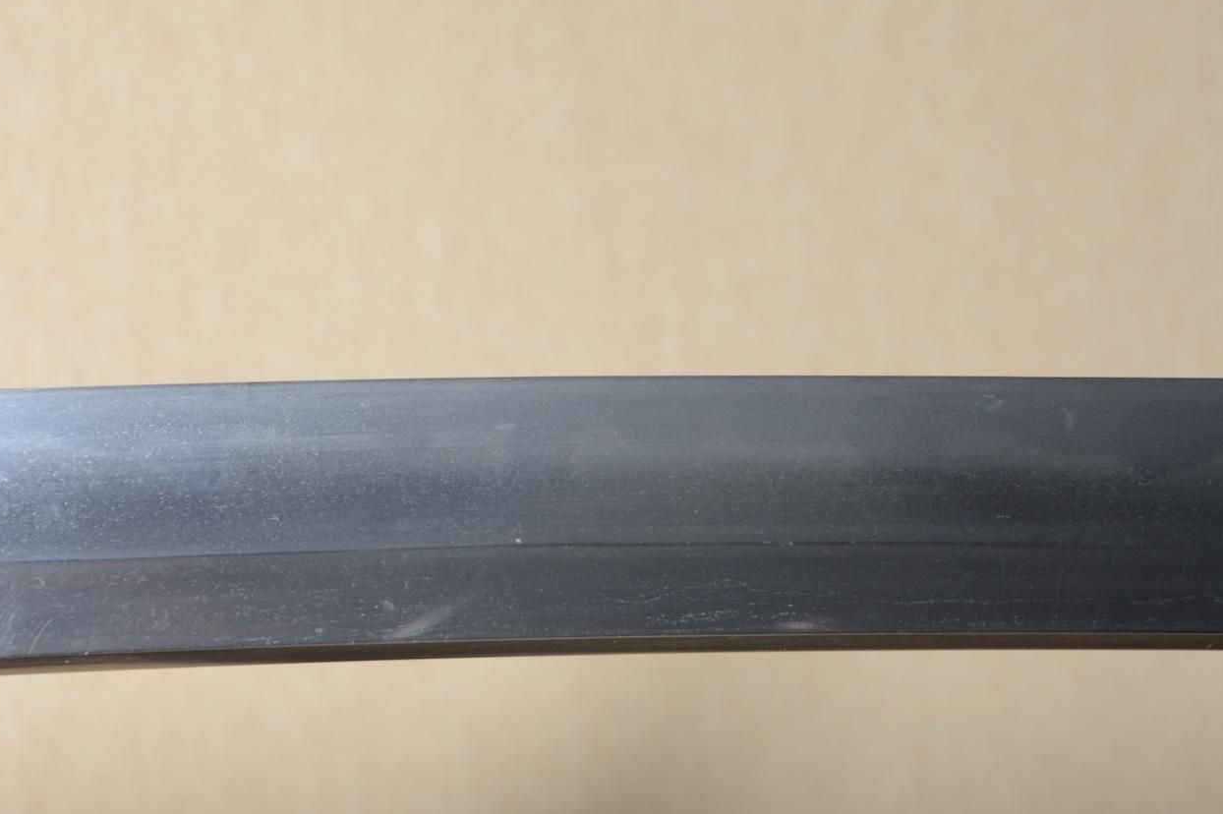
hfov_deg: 16.2
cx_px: 547
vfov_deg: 10.8
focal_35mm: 127
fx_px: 4297
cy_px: 417
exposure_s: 1/1.6
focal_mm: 75
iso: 400
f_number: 11
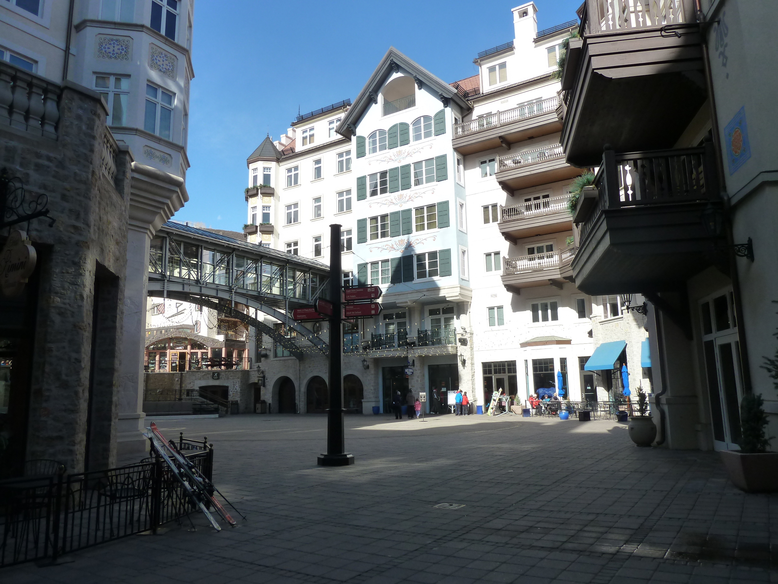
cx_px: 389
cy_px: 292
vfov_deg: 54.9
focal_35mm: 25
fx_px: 562
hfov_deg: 69.4
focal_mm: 4.1
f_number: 4
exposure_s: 1/400
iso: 125
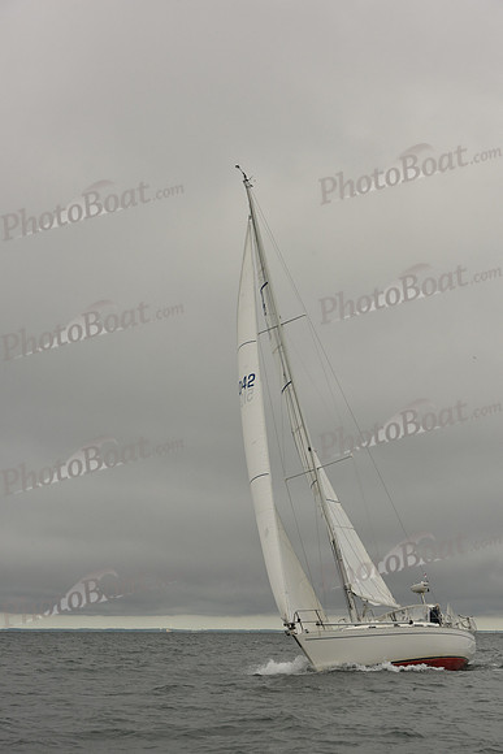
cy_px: 377
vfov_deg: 28.8
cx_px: 252
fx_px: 1466
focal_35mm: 70
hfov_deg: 19.5
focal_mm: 70
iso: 320
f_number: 9
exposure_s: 1/800
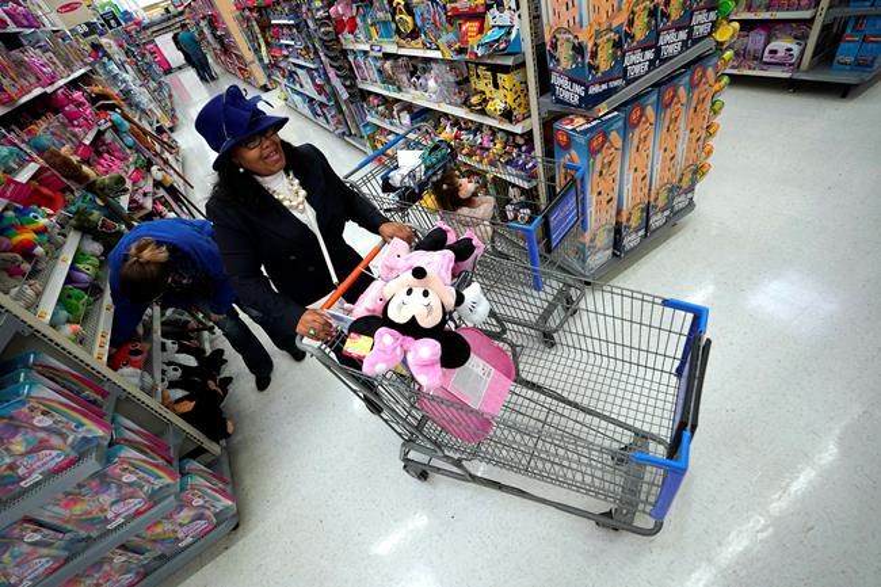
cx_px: 440
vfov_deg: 73.7
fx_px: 391
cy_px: 294
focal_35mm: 16
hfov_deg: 96.8
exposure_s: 1/500
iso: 1250
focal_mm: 16
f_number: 2.8
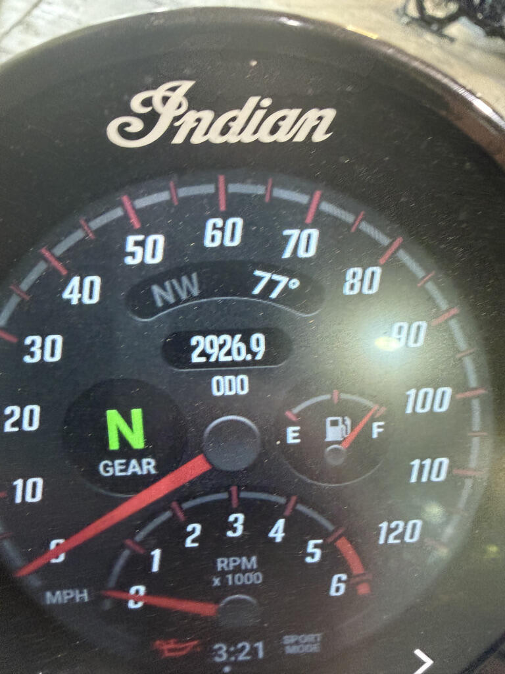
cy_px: 337
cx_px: 252
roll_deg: -26.1
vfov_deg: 71.6
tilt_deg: -43.7
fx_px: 467
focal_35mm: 24
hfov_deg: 56.8
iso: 640
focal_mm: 2.22
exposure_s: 1/60
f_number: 2.2
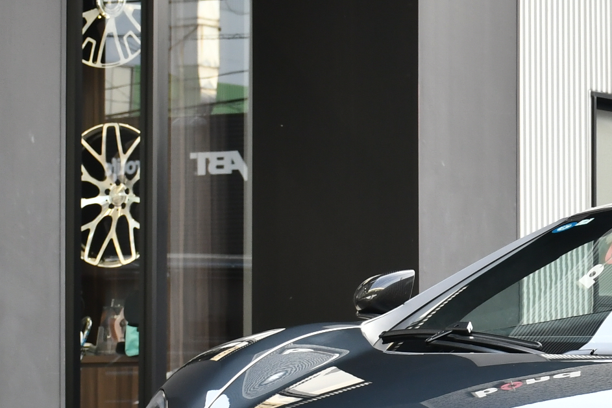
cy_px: 202
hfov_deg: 10.9
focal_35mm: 186
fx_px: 3162
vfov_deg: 7.4
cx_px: 715
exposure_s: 1/125
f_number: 5.6
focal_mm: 42
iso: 400
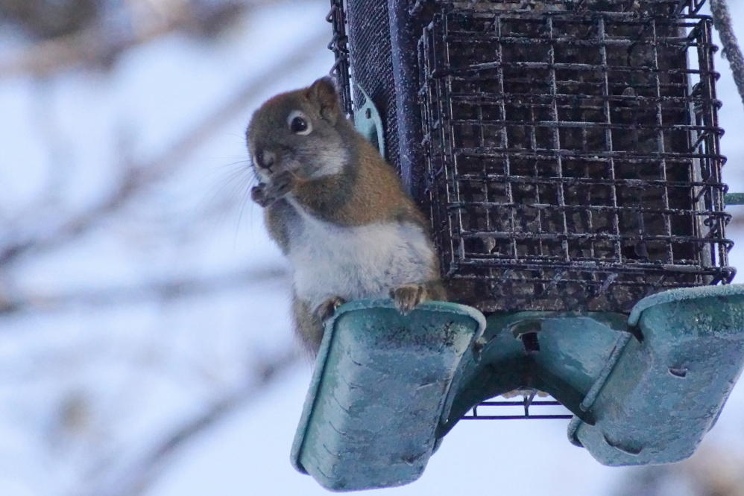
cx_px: 372
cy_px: 248
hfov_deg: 5.5
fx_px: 7752
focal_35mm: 375
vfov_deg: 3.7
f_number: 9
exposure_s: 1/800
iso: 3200
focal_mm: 250
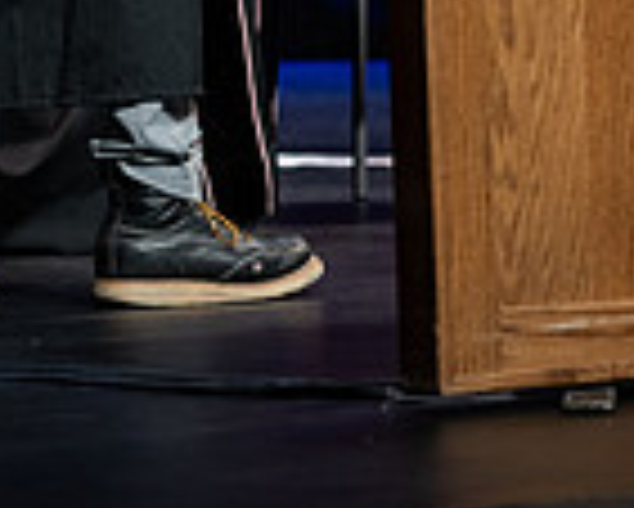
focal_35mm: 271
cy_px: -353
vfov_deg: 5.6
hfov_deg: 7.1
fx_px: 5089
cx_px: 598
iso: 500
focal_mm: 70
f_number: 2.8
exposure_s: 1/250
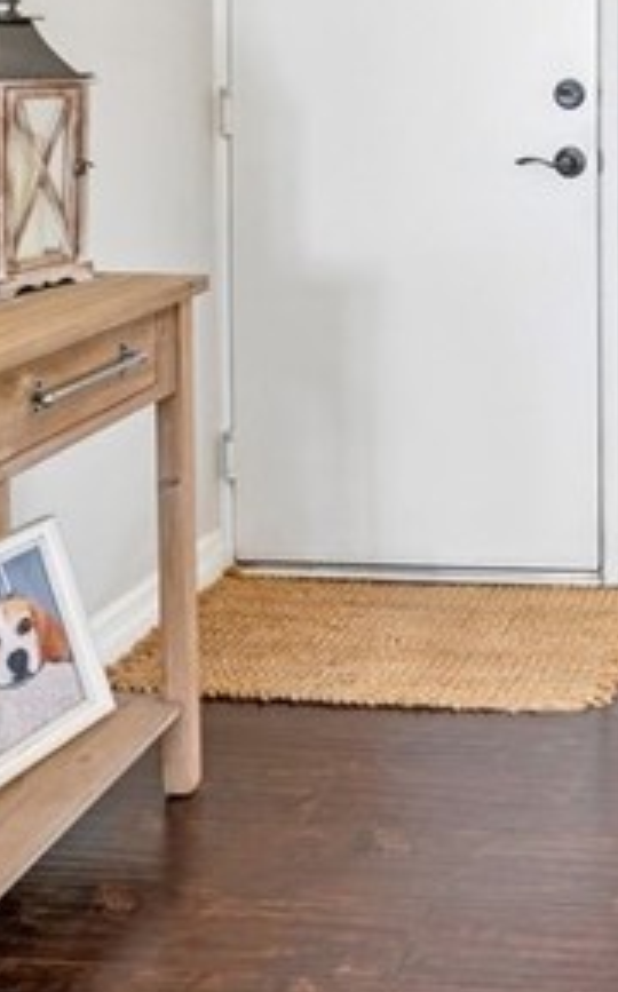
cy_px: -86
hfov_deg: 23.5
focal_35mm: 47
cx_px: 845
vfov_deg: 36.5
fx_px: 1270
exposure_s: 1/8
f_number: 8
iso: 400
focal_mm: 13
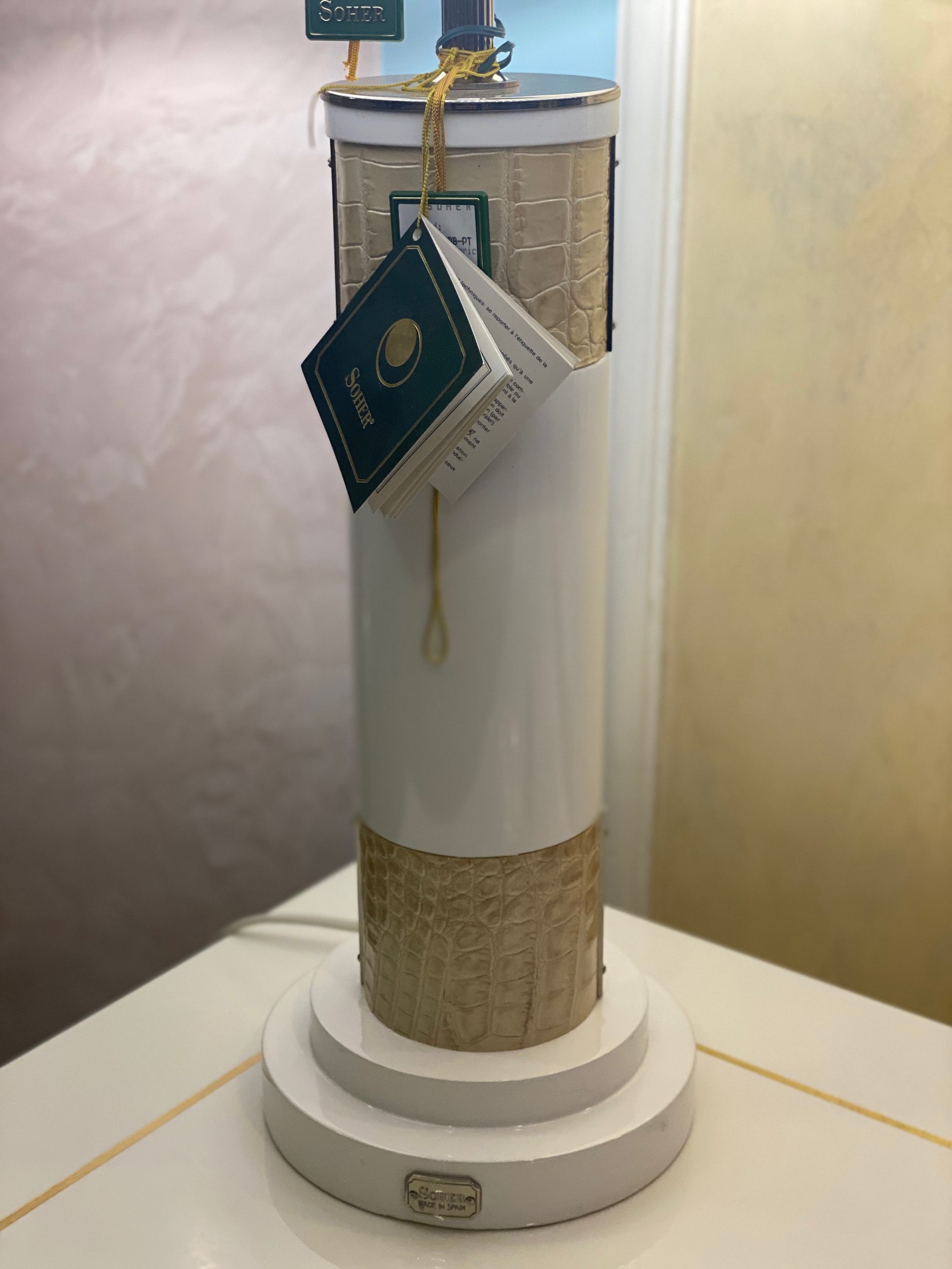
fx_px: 1907
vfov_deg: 36.8
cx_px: 476
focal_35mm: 52
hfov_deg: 28.0
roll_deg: -0.5
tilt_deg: -19.5
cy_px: 634
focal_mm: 6
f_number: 2
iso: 160
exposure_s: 1/100
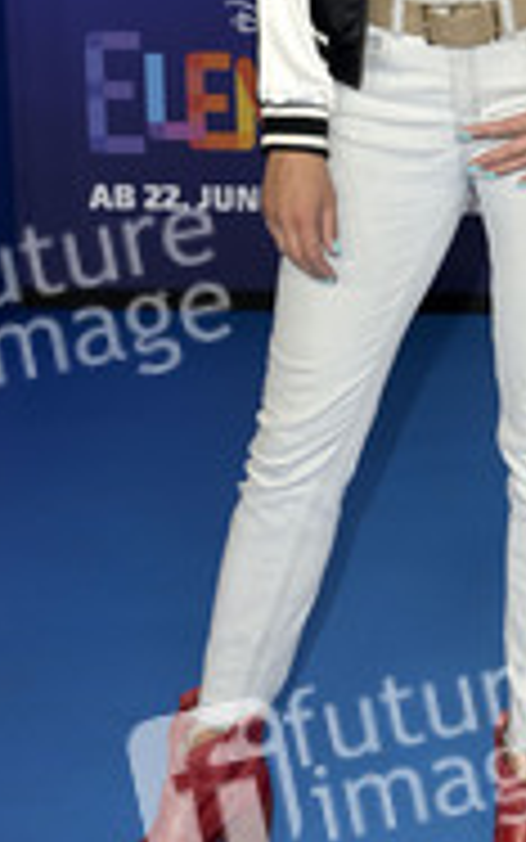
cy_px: 90
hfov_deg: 11.9
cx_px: 490
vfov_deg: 18.8
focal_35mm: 109
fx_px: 2498
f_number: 6.3
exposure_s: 1/250
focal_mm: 50
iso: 800
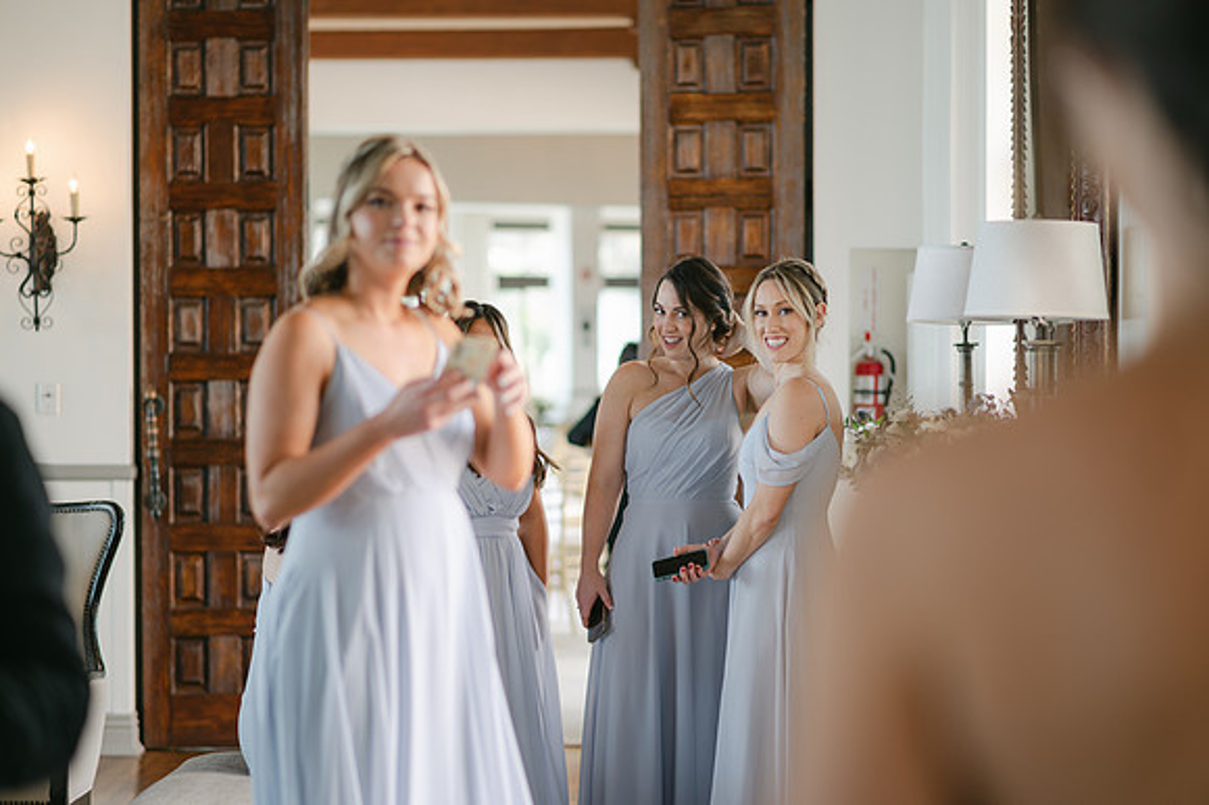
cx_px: 604
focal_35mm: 85
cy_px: 402
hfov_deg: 23.9
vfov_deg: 16.1
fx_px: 2853
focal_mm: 85
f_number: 2
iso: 110
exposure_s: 1/125
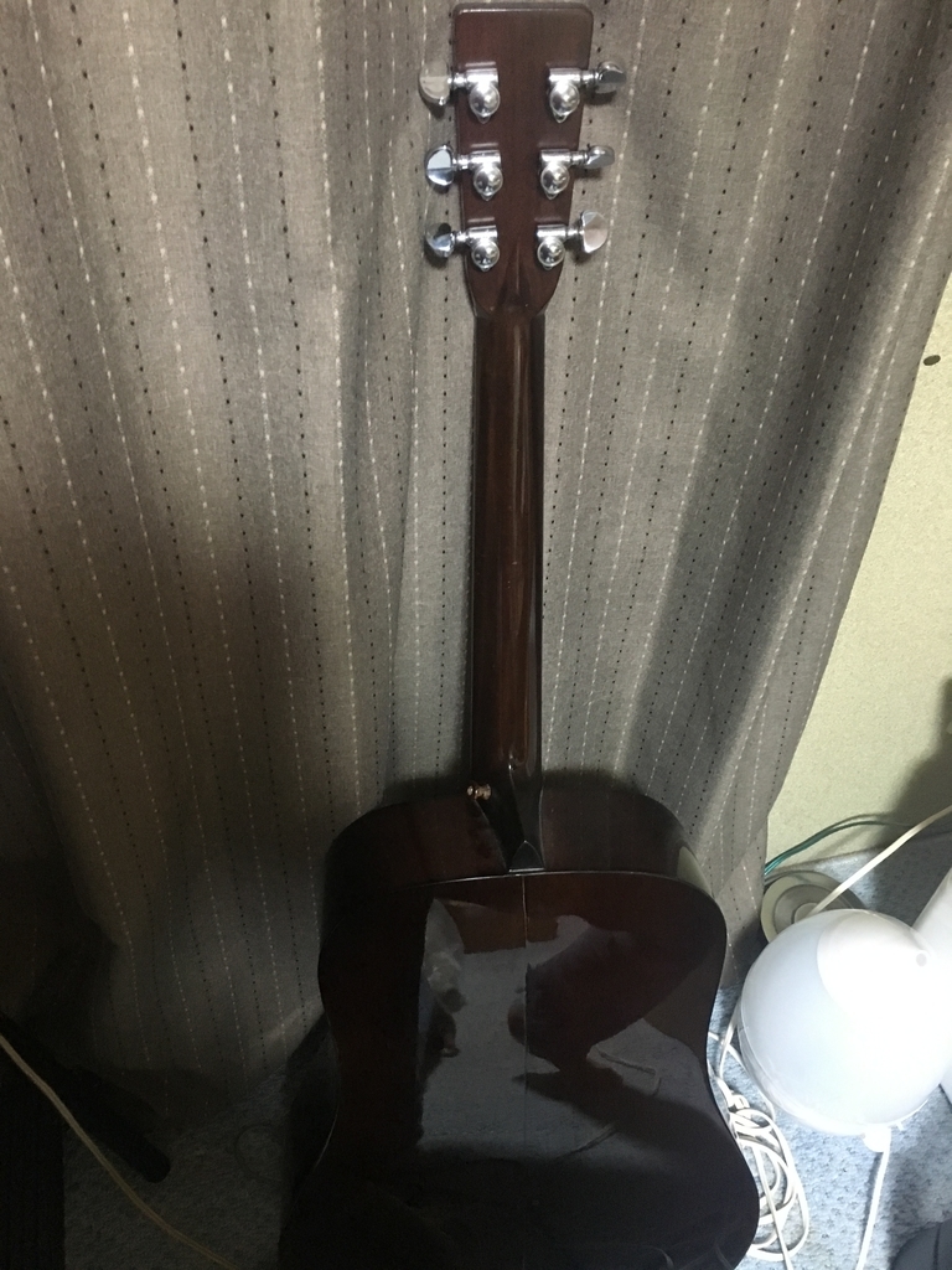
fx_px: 1063
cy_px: 635
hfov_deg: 48.2
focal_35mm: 29
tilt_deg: -46.5
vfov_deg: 61.7
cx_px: 476
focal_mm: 4.15
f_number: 2.2
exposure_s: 1/15
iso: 250
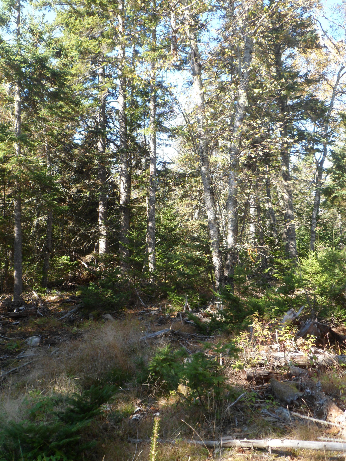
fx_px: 413
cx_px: 173
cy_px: 230
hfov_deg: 45.4
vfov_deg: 58.4
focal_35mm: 31
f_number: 3.5
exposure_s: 1/90
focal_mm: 5.3
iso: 80
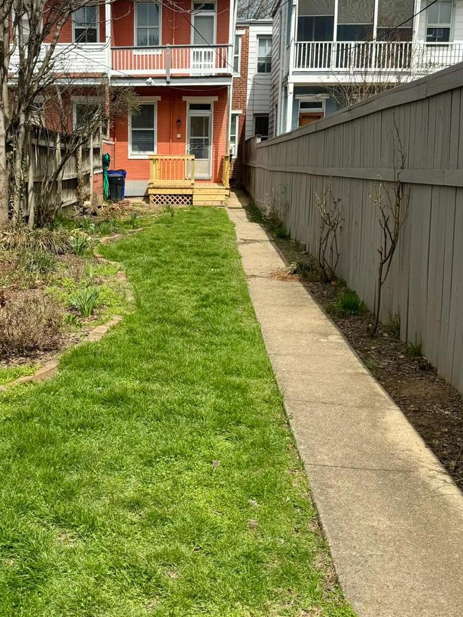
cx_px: 149
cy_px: 290
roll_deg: -0.6
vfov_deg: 45.8
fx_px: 731
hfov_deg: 34.8
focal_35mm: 41
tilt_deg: -9.5
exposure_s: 1/4950
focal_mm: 6.76
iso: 80
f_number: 1.78
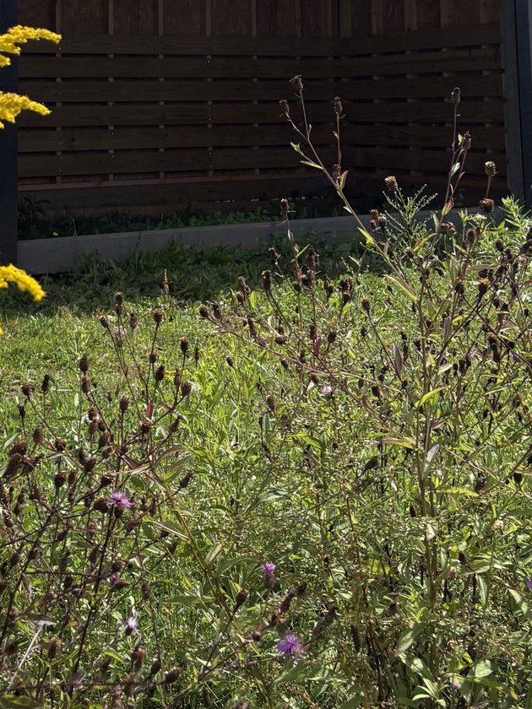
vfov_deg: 27.3
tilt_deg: +2.9
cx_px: 190
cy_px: -42
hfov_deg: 22.2
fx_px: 1352
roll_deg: +1.1
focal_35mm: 66
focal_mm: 5.96
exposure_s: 1/5814
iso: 50
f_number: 1.6
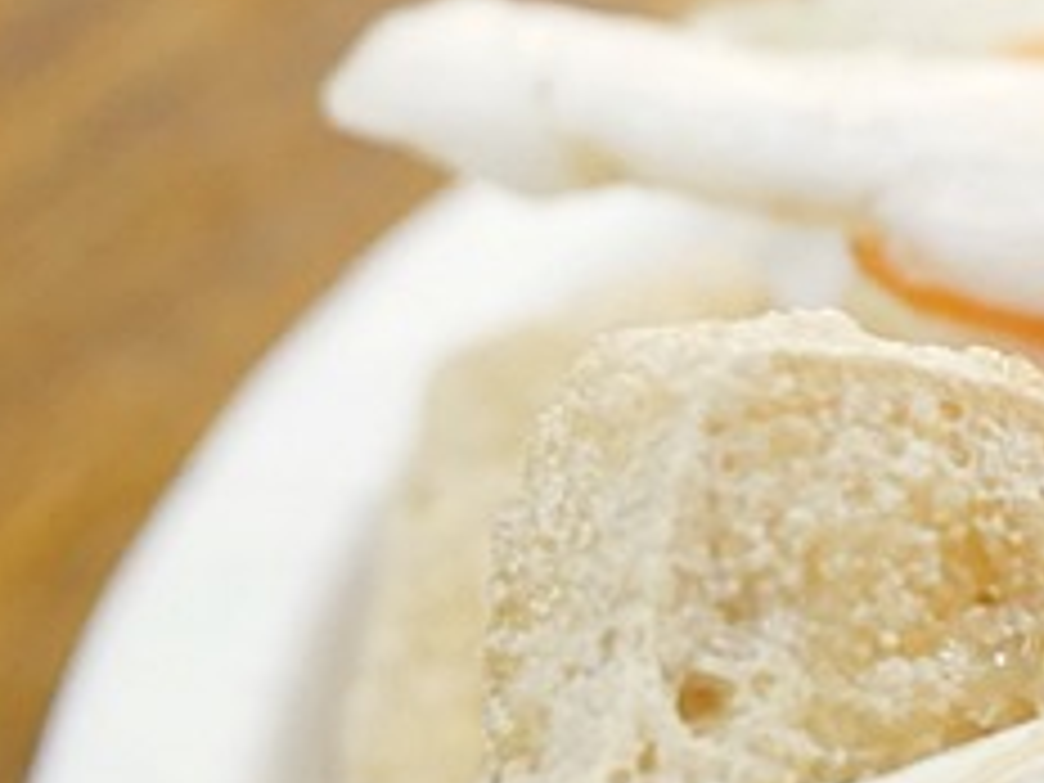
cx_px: 1508
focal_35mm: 155
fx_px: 4675
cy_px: 1015
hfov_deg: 12.2
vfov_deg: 9.4
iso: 800
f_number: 4.2
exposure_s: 1/60
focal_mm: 18
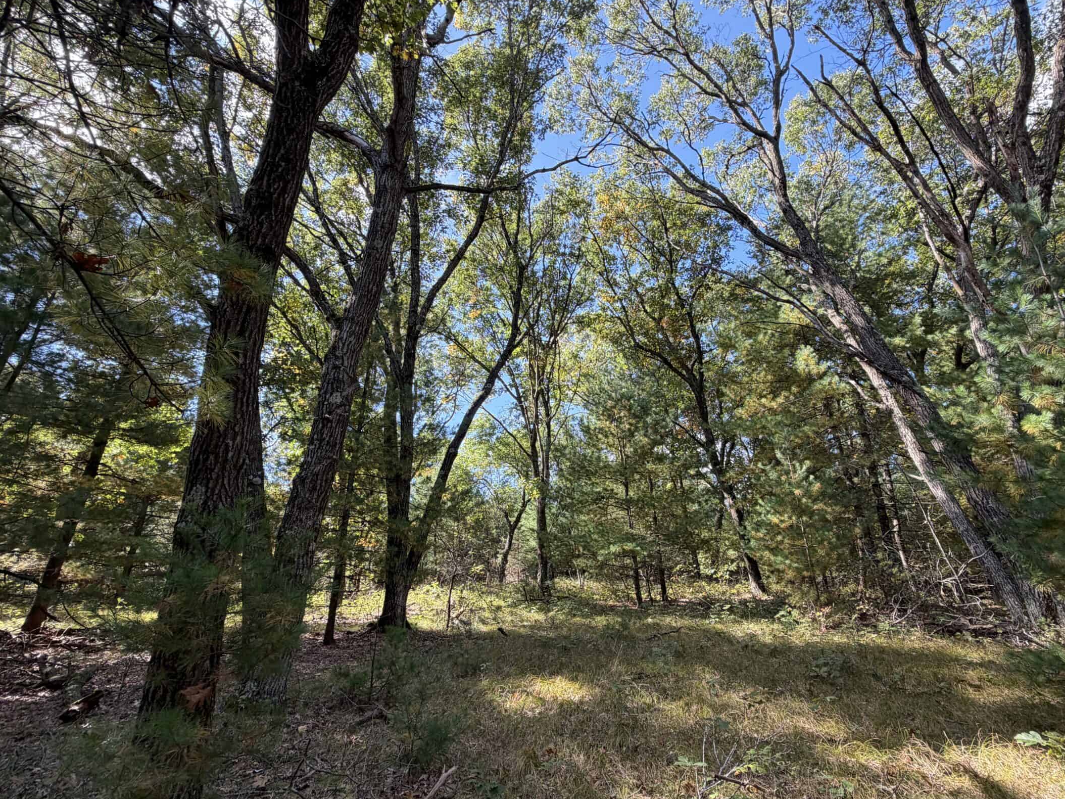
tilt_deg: +23.8
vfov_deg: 74.7
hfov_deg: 90.9
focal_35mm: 17
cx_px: 565
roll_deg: +1.1
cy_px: 414
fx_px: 523
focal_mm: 2.22
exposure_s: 1/121
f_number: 2.2
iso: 50
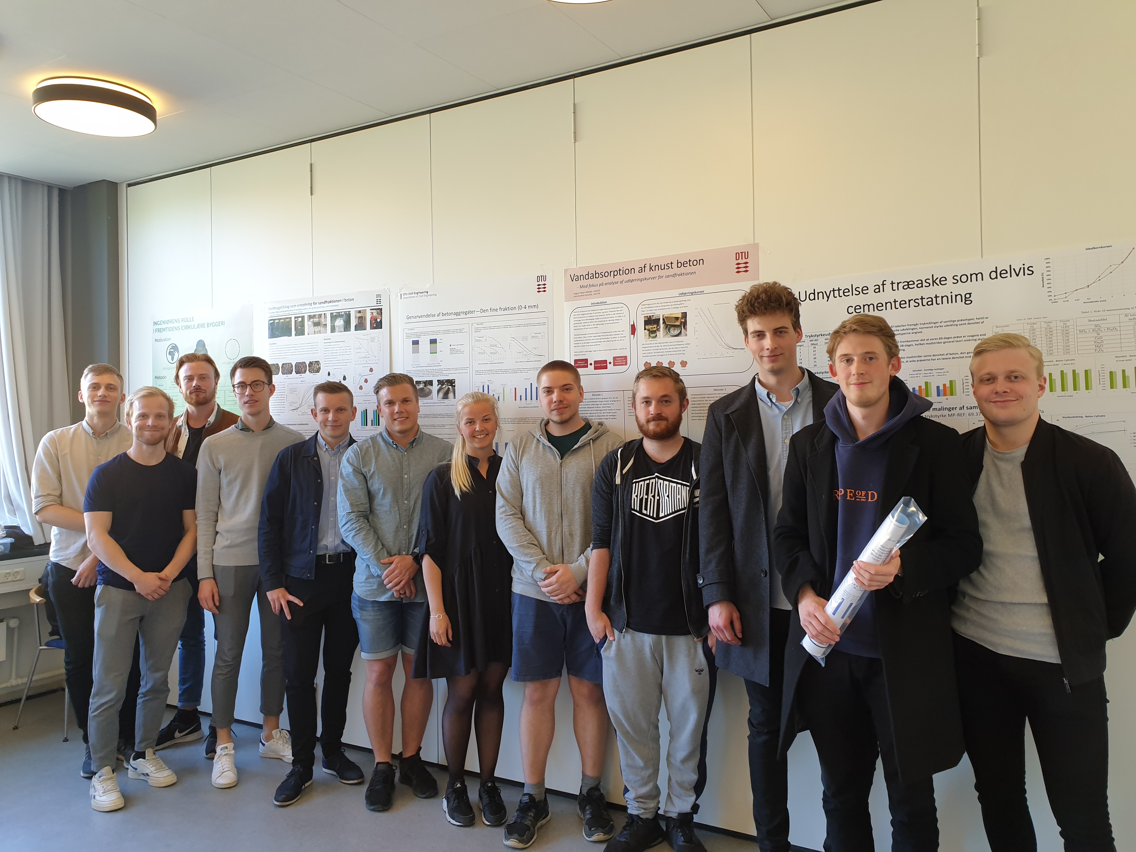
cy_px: 426
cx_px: 568
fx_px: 853
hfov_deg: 67.3
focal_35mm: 26
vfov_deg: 53.1
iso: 100
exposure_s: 1/50
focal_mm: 4.3
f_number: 2.4
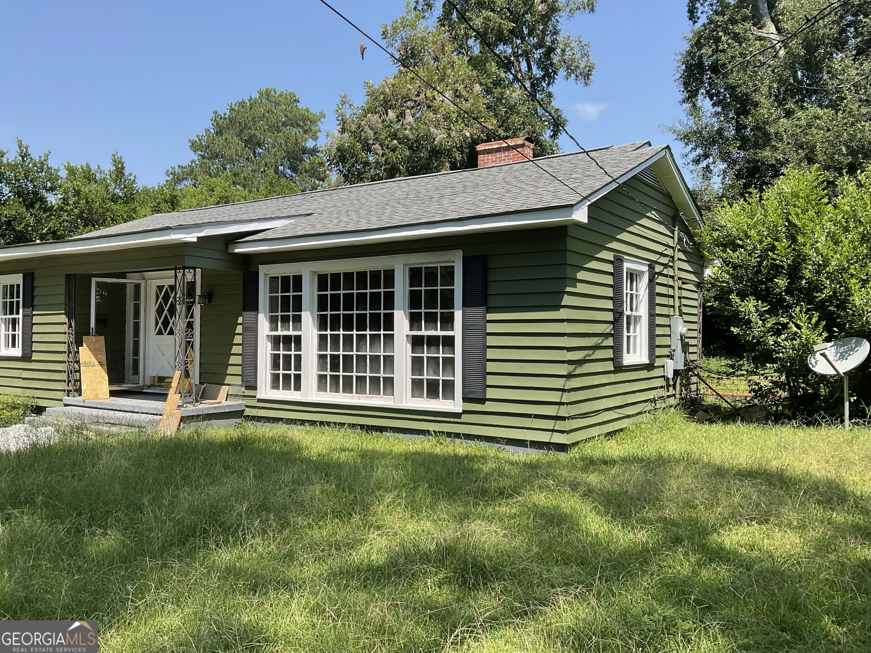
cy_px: 326
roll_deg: -0.9
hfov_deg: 61.7
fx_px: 730
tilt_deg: +0.1
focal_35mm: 29
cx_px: 436
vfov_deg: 48.2
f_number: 1.8
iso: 16
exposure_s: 1/997
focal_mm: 3
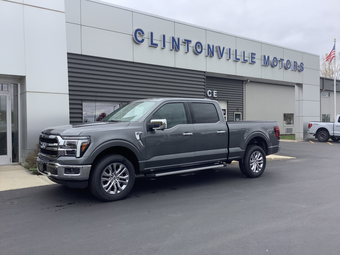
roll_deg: +1.0
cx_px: 170
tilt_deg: -0.9
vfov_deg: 45.4
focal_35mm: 31
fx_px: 304
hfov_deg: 58.4
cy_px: 128
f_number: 2.4
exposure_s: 1/337
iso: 25
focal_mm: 3.3
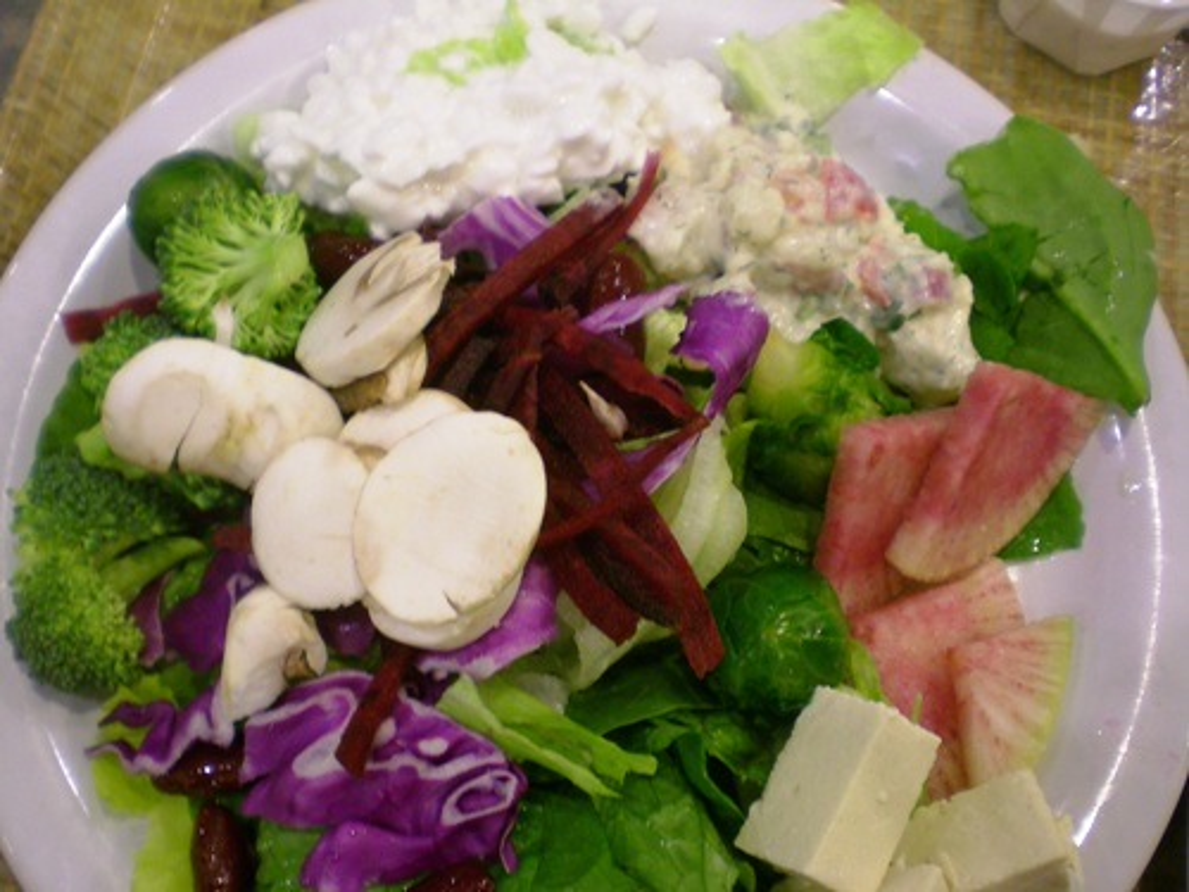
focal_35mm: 38
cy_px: 446
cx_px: 594
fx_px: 1305
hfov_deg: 49.0
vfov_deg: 37.7
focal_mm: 6.3
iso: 200
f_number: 3.1
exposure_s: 1/11.6
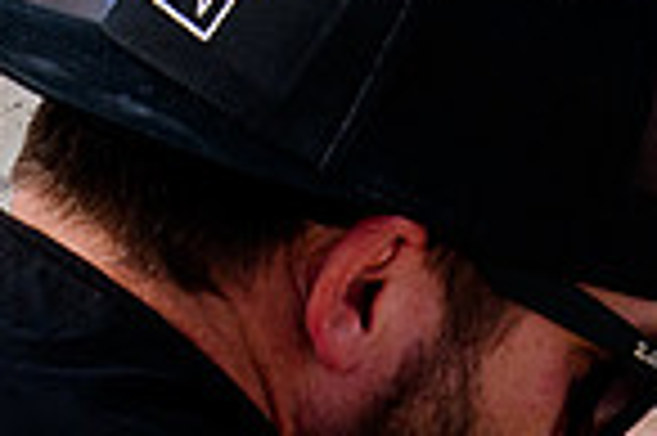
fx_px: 6544
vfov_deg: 3.8
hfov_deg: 5.7
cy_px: 998
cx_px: 314
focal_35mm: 359
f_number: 6.3
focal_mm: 52
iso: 160
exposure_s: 1/1250
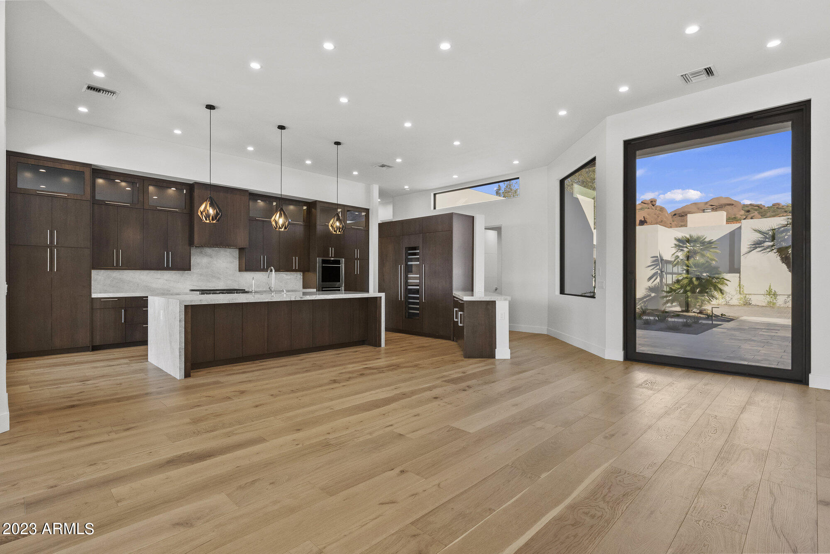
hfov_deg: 93.2
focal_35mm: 17
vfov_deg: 70.5
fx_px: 392
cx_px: 415
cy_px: 277
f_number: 8
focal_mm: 17
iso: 2000
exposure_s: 1/50
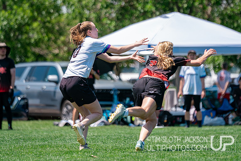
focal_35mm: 334
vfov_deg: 4.1
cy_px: 54
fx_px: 2234
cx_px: 125
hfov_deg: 6.2
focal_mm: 200
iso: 250
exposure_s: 1/3200
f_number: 2.8
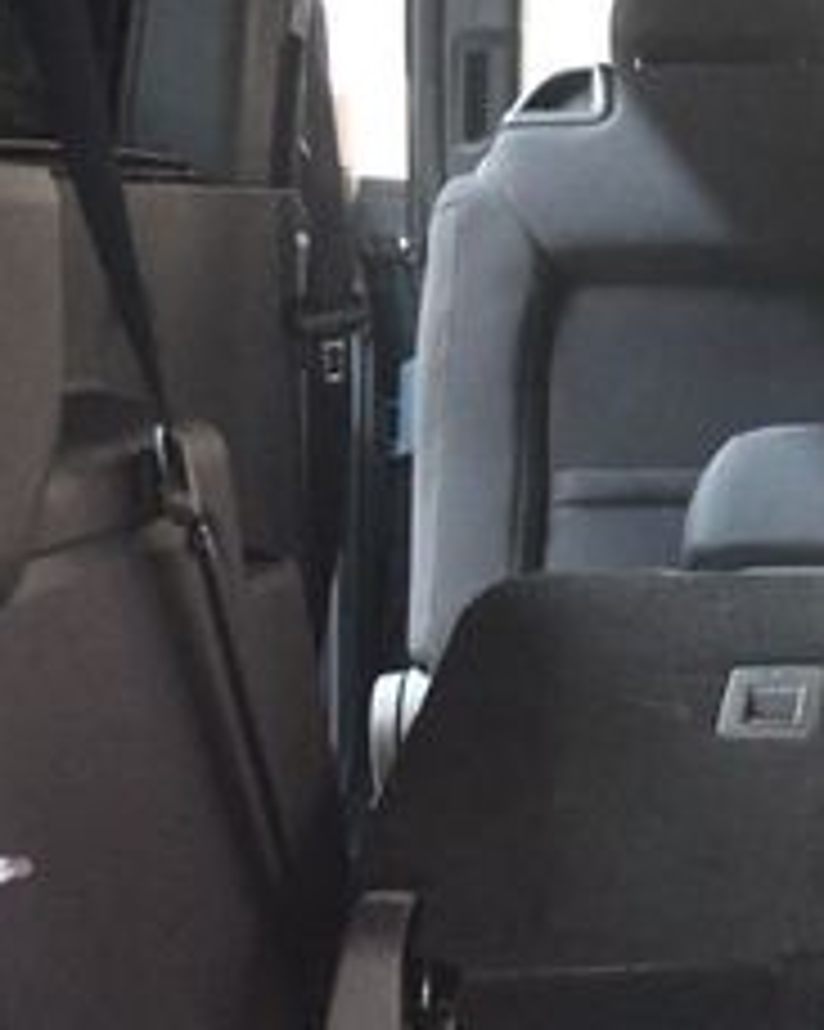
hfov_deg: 12.6
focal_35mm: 118
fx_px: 3600
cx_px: 1130
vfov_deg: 16.3
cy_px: 657
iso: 10000
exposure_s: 1/60
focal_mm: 30
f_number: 4
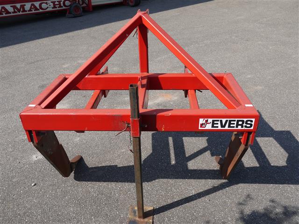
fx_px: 259
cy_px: 112
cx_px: 150
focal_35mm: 30
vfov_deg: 46.8
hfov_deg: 60.0
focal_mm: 15
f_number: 7.1
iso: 100
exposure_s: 1/320
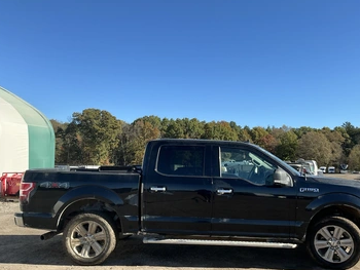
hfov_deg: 56.7
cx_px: 199
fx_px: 333
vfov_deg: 44.2
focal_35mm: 32
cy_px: 141
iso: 25
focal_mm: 3
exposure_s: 1/1098
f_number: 1.8
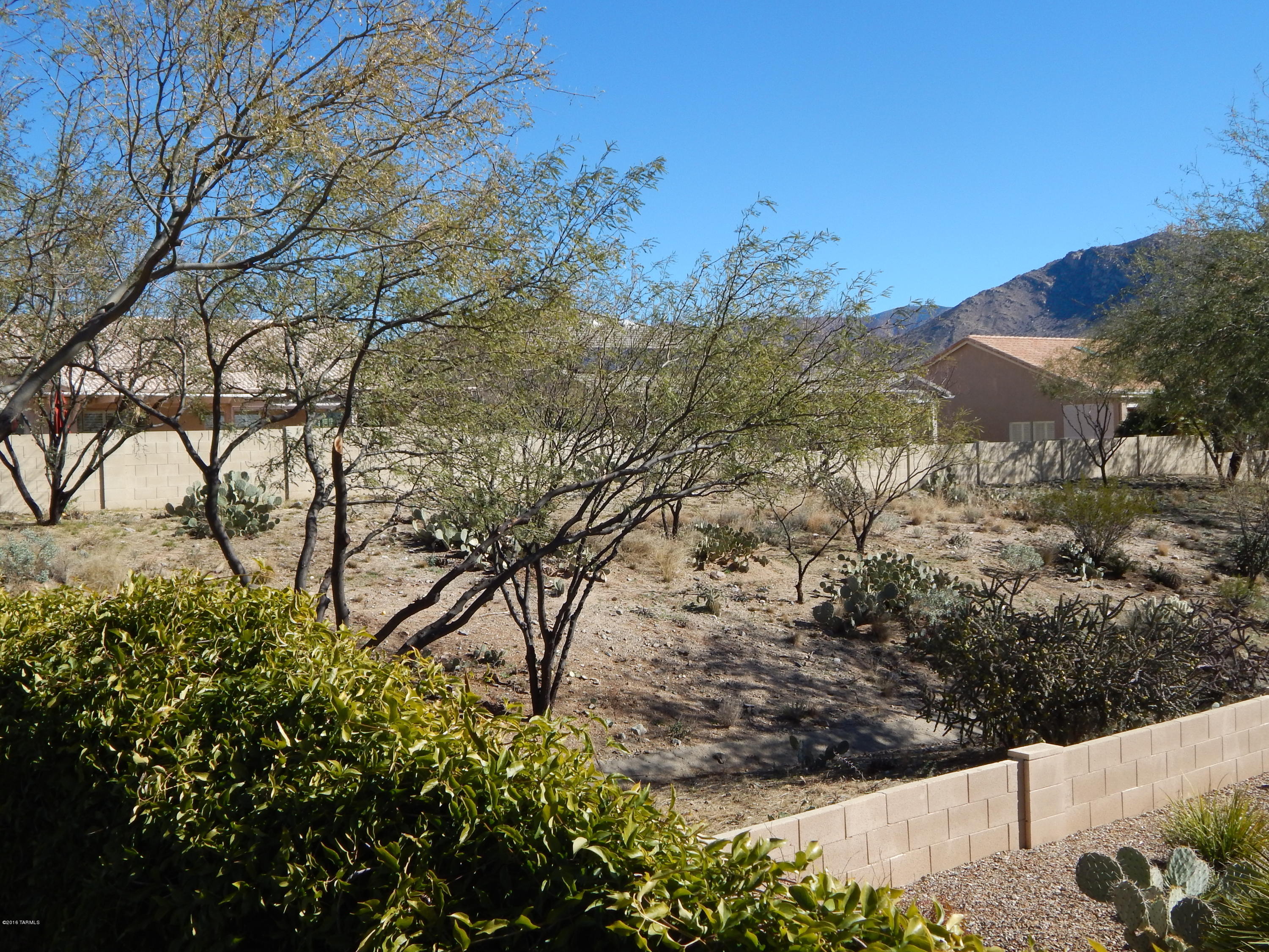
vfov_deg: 37.7
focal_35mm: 38
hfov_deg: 49.0
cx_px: 634
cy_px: 476
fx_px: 1393
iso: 125
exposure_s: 1/1250
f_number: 3.4
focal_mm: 6.8
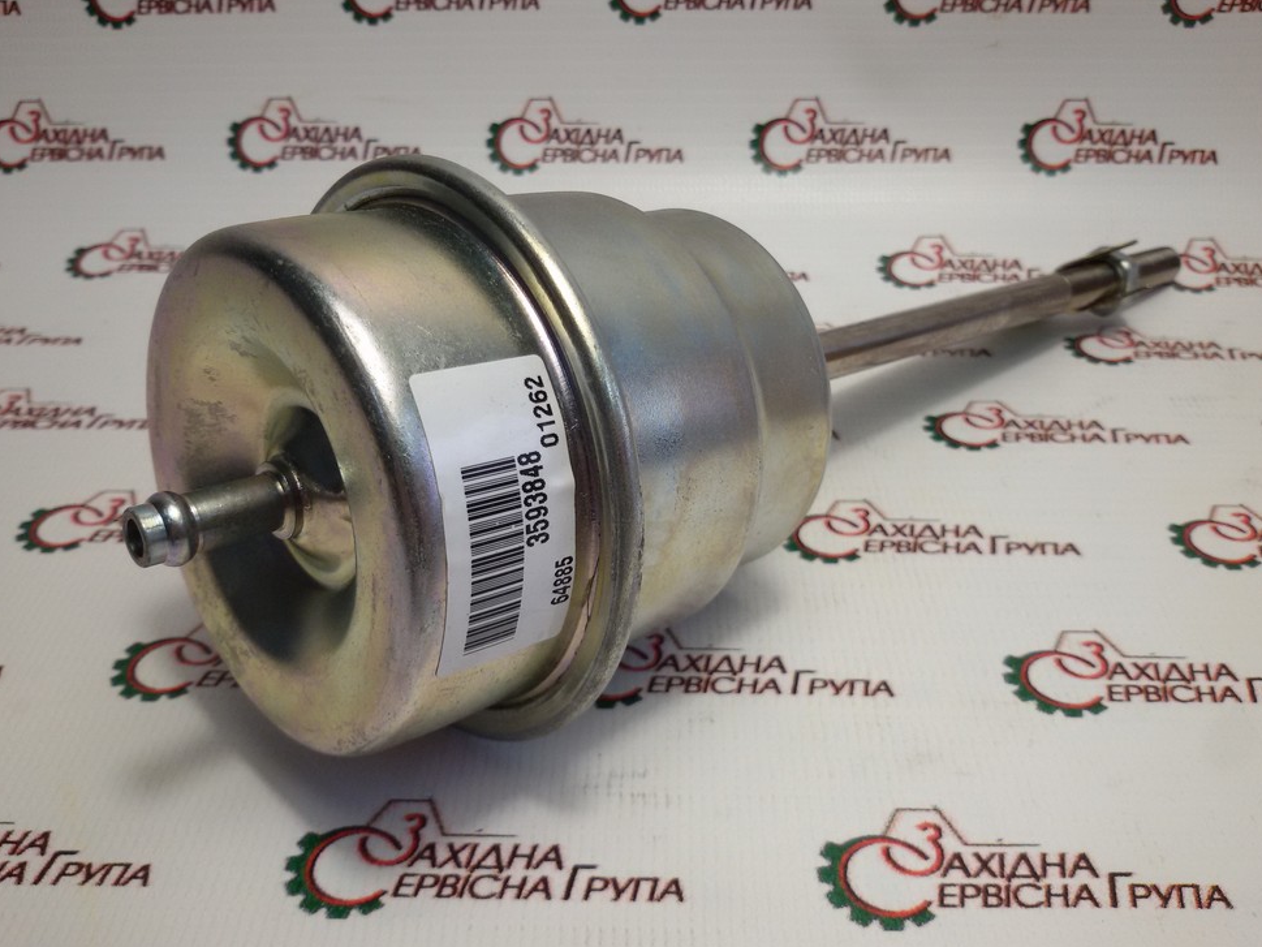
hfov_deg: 56.8
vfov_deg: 44.2
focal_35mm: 32
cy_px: 481
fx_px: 1167
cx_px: 617
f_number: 2.4
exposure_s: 1/100
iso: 50
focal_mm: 2.93
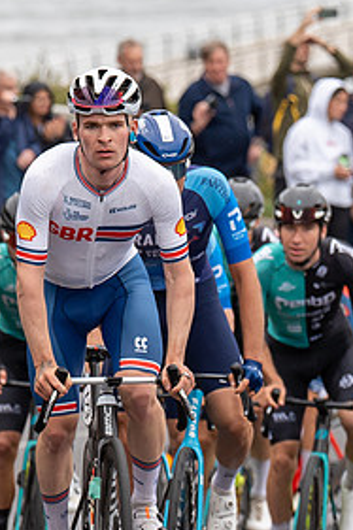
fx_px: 6891
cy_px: 276
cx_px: -512
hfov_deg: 2.9
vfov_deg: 4.4
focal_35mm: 468
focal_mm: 125
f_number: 3.5
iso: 320
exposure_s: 1/1000
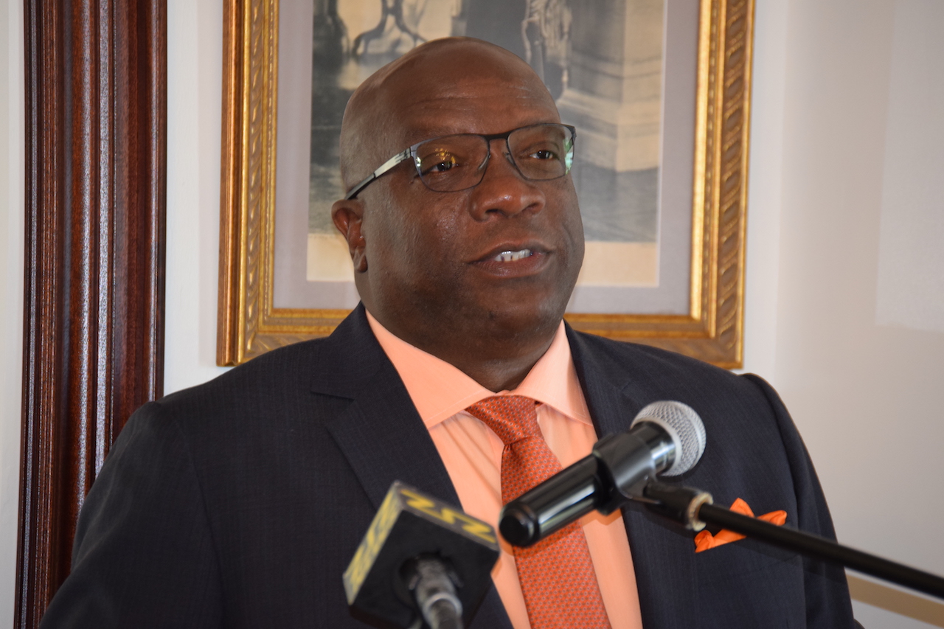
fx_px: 5309
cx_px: 472
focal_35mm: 202
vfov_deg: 6.8
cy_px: 314
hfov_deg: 10.2
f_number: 5
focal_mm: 135
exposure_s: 1/80
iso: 800
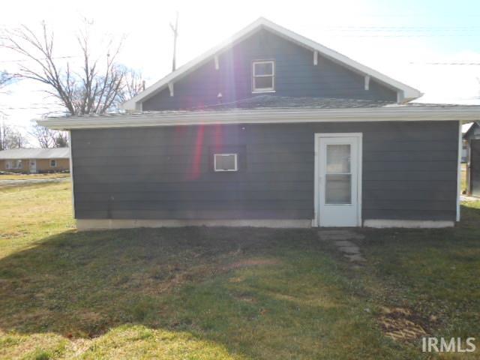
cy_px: 180
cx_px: 240
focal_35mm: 26
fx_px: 361
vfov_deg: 53.1
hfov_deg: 67.3
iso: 80
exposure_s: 1/320
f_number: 3.5
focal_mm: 4.6
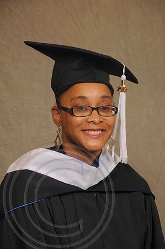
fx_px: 930
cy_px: 124
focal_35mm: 135
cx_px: 82
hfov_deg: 10.1
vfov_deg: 15.2
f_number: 6.3
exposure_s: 1/60
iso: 200
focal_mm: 90
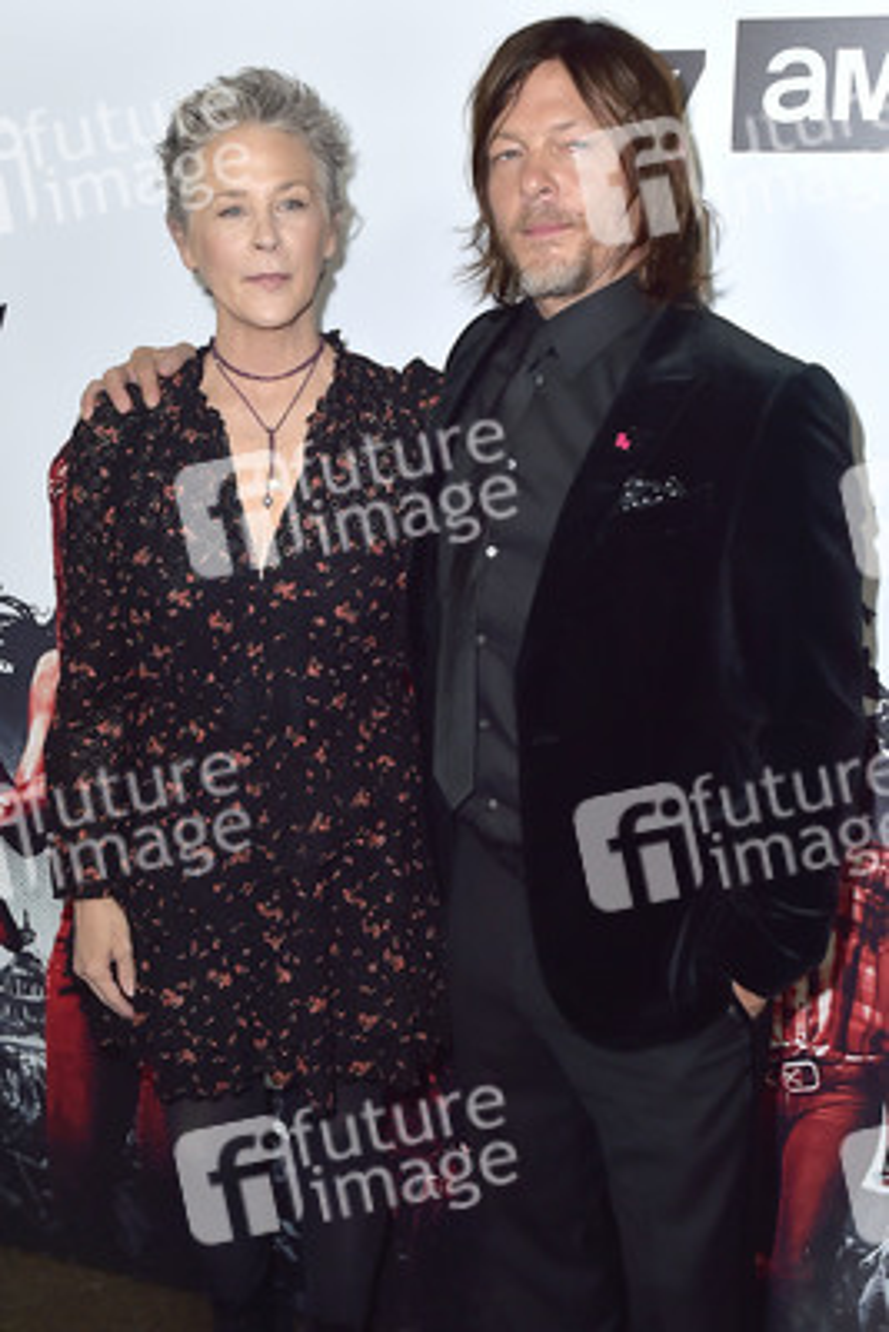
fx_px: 1073
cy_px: 666
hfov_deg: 45.0
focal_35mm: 29
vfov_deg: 63.6
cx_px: 444
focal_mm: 29
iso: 400
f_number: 5.6
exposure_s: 1/200
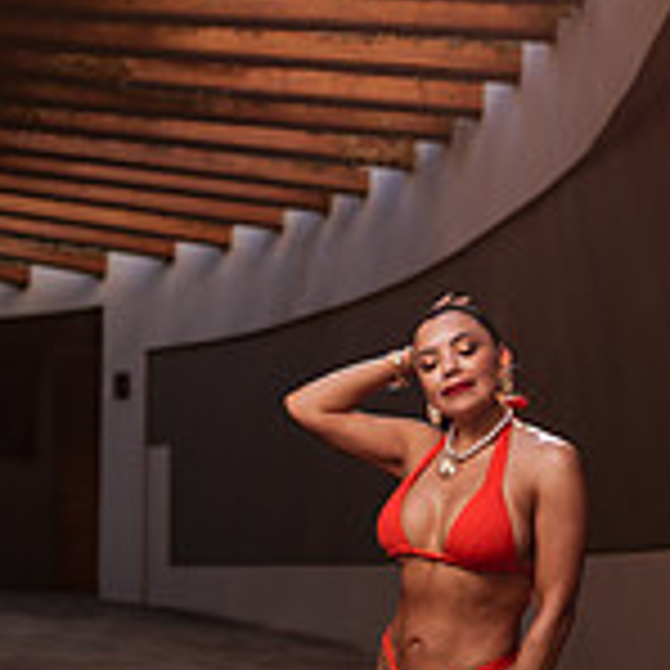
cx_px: 477
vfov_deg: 19.1
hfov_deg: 19.2
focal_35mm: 90
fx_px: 1971
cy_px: 513
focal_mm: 35
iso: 50
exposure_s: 1/500
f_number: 1.8
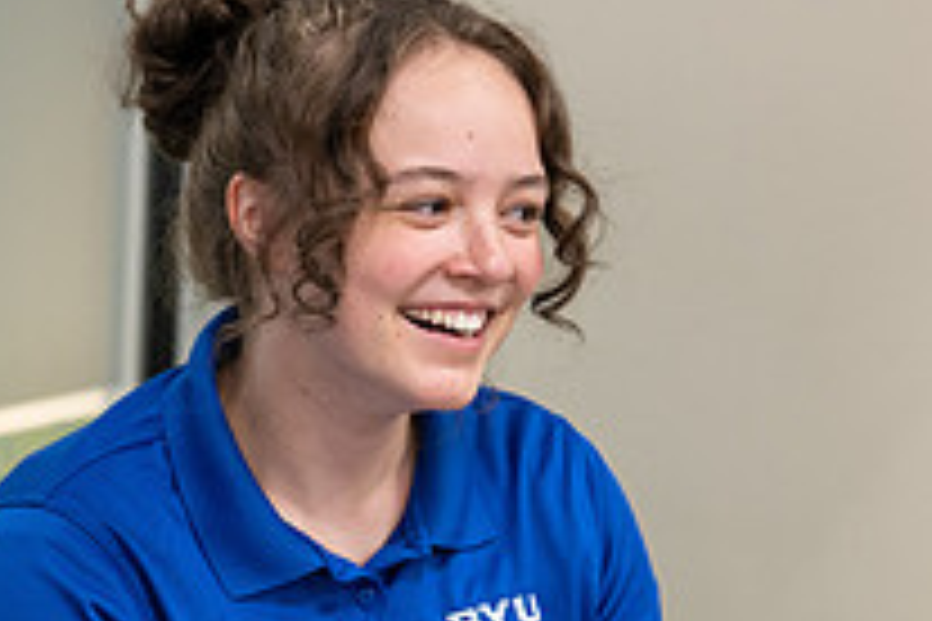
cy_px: 804
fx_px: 6912
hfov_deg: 7.7
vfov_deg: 5.1
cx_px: 35
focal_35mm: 267
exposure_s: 1/200
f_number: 1.8
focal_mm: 85
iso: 400
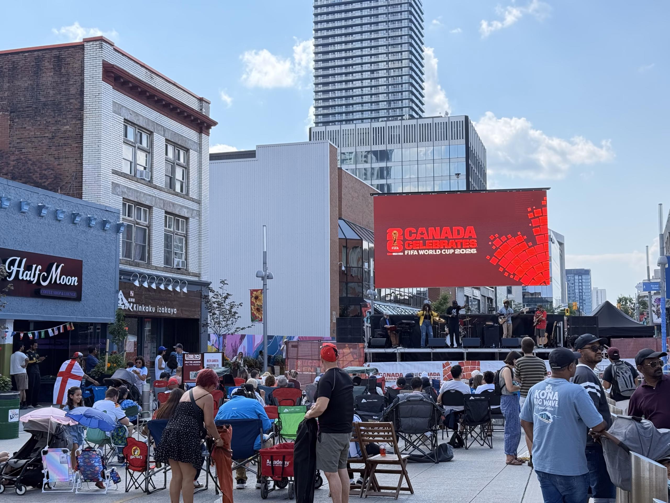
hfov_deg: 39.7
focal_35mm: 48
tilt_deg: +6.4
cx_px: 335
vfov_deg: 30.3
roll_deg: +0.6
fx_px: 929
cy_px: 252
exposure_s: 1/1353
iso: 100
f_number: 1.78
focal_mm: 6.76
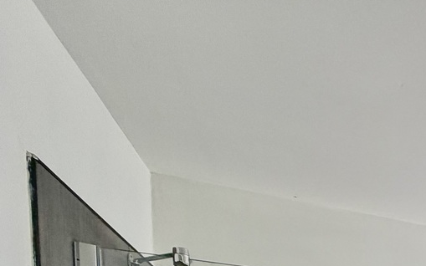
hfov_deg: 33.4
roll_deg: -1.0
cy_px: 446
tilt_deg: -3.4
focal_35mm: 42
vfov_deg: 22.2
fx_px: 488
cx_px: 562
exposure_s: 1/121
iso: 125
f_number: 2.2
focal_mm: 2.22
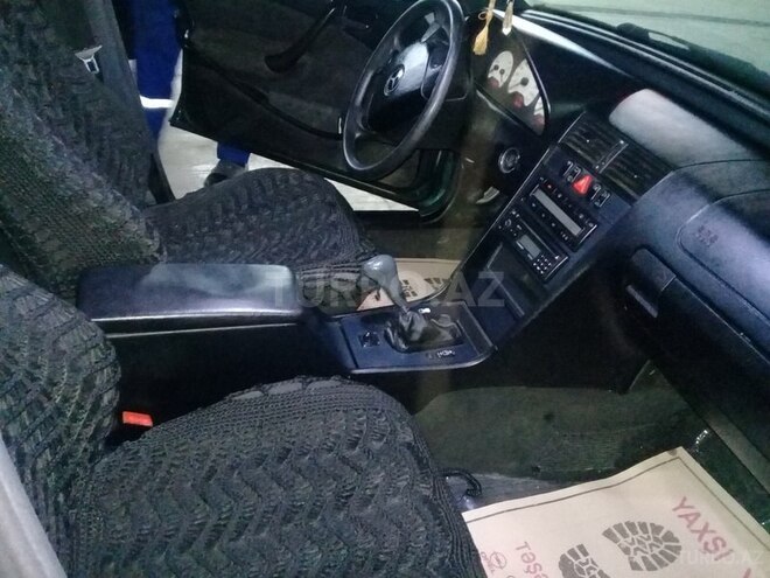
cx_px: 385
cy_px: 289
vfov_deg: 45.4
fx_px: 690
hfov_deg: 58.4
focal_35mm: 31
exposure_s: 1/15
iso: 1250
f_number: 2.2
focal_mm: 3.3
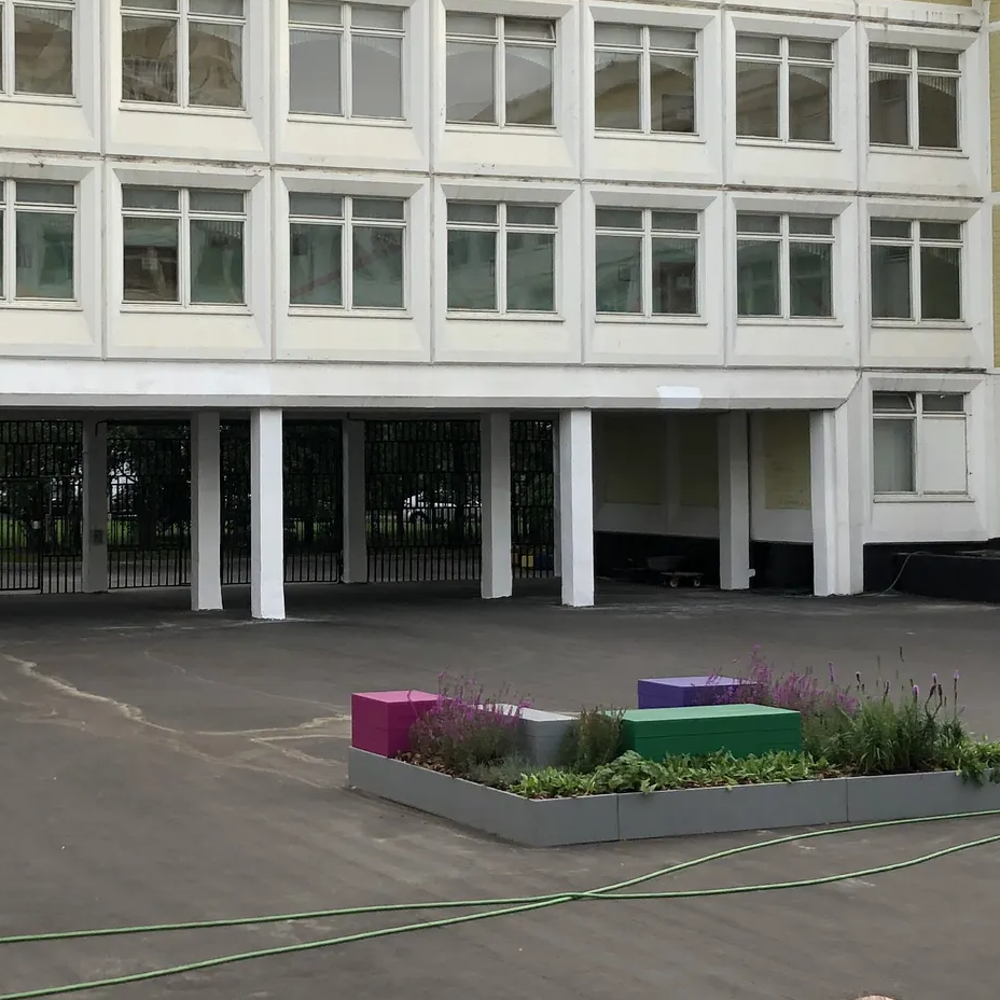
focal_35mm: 64
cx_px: 247
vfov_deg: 26.8
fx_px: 2092
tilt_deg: +2.0
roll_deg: +0.4
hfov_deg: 26.5
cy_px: 399
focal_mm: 4
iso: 20
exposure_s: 1/422
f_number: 1.8
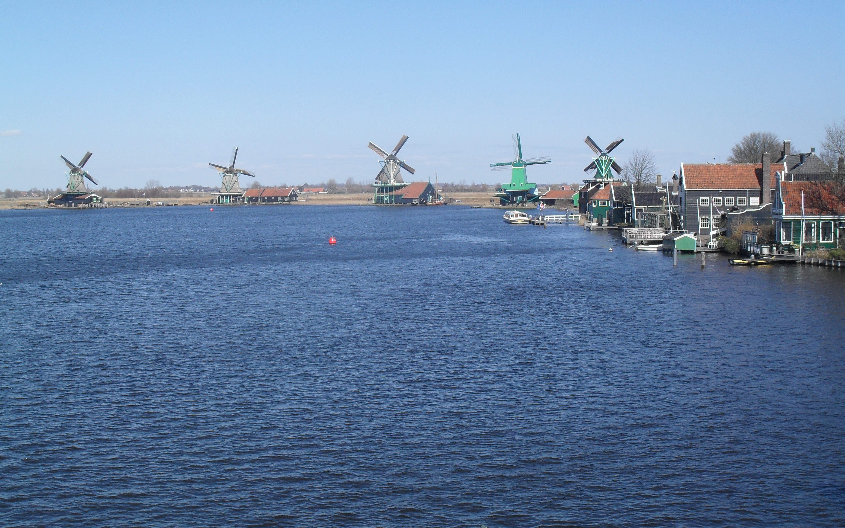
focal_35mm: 52
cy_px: 287
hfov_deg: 38.9
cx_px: 423
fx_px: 1197
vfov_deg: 24.9
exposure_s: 1/125
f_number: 10
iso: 100
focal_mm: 8.7
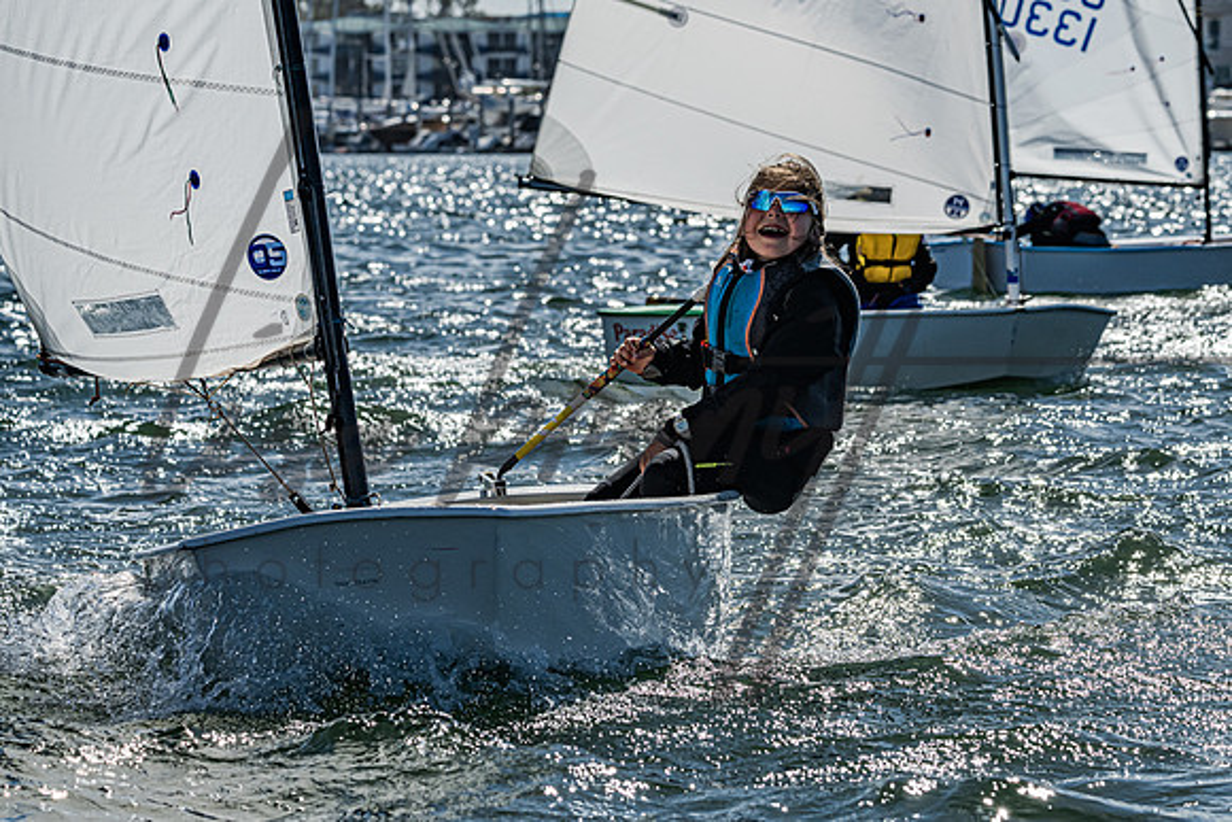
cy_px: 350
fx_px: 6997
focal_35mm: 204
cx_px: 845
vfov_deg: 6.7
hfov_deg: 10.1
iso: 320
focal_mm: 145
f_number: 10
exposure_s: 1/1600
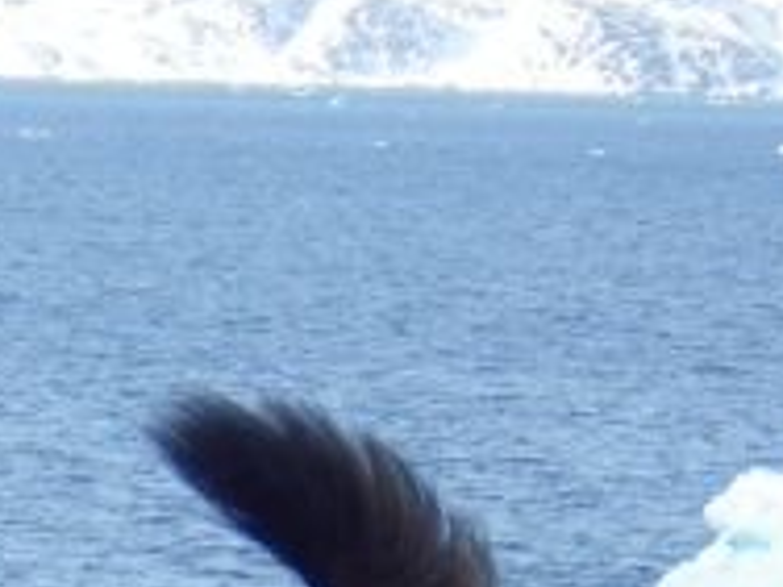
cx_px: -562
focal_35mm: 327
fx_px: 7397
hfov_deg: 6.0
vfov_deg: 4.5
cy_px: 991
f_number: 4.8
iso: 125
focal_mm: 13.7
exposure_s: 1/250
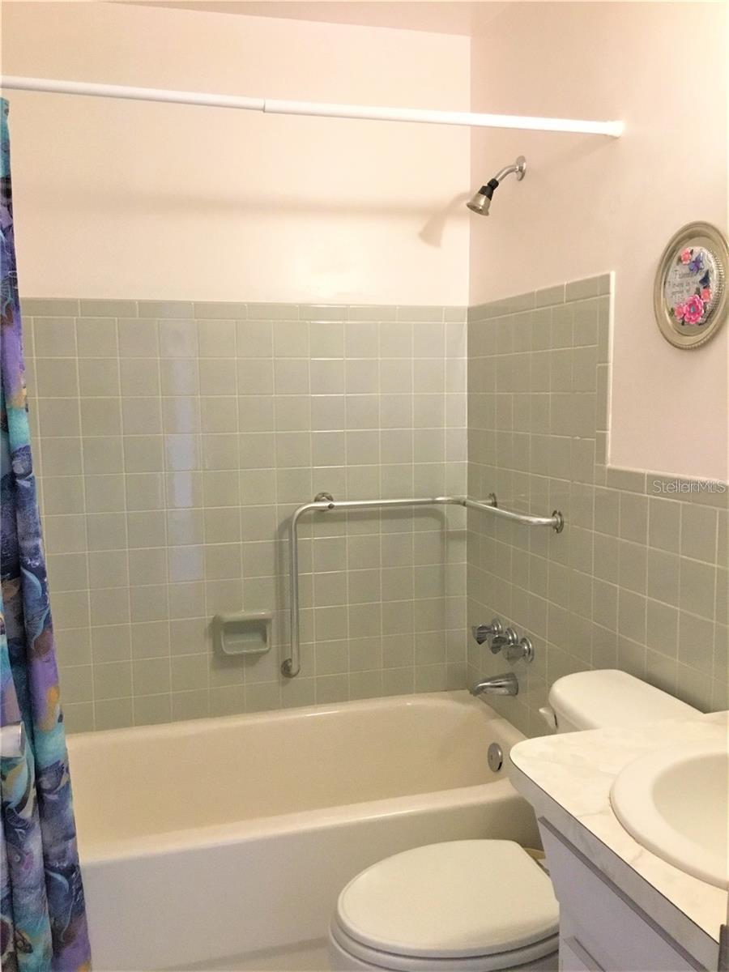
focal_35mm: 31
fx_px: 870
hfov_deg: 45.4
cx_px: 364
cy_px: 486
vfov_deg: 58.4
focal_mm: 3.3
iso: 160
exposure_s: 1/30
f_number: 2.4
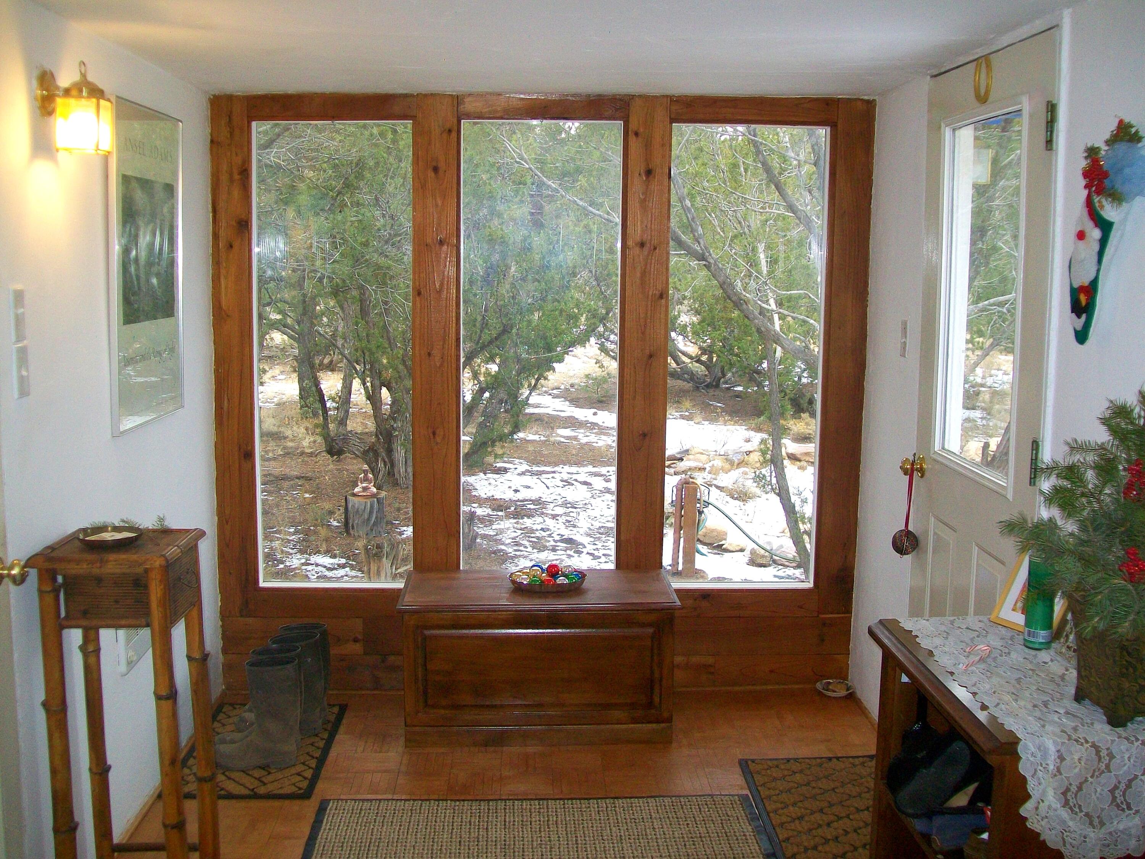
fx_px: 1191
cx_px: 572
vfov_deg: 39.7
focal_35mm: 36
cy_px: 430
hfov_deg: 51.4
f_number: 2.7
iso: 80
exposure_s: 1/100
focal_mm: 6
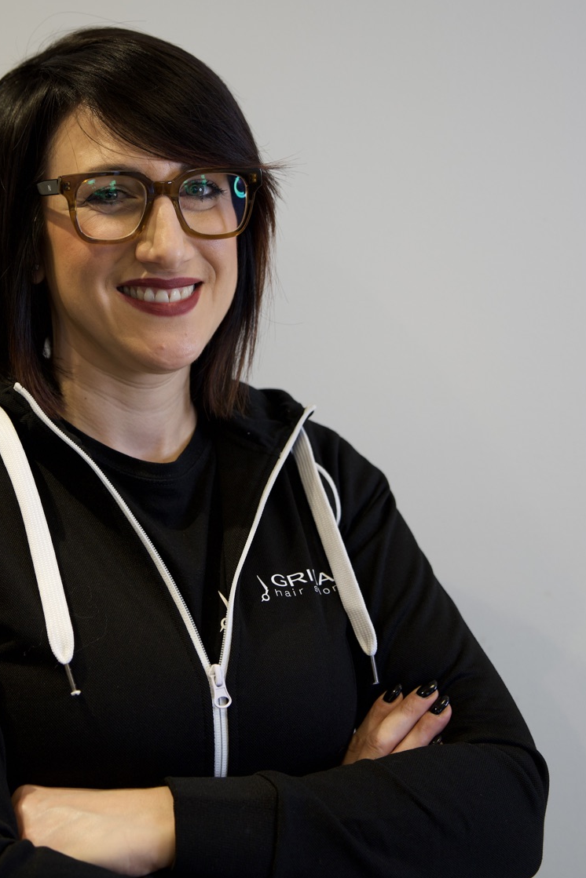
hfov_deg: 18.3
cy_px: 347
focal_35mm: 74
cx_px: 152
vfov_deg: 27.3
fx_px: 1807
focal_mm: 46
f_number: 2.8
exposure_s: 1/125
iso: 320
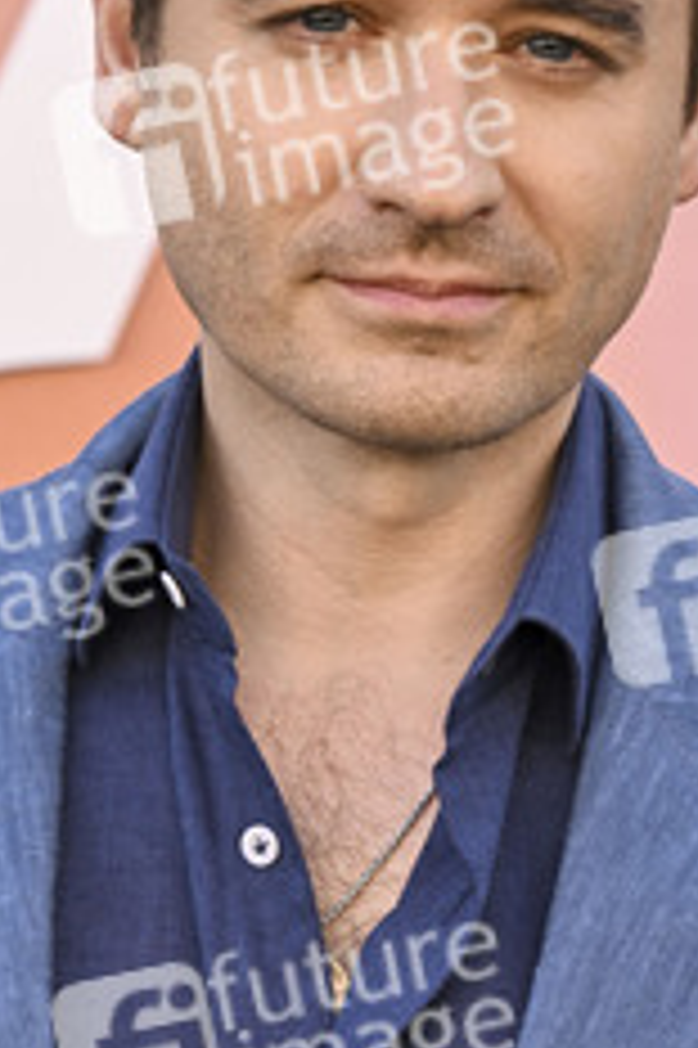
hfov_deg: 5.3
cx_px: 414
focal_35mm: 257
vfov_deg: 8.0
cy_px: 355
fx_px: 7485
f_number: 7.1
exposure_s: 1/320
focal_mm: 150
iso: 500
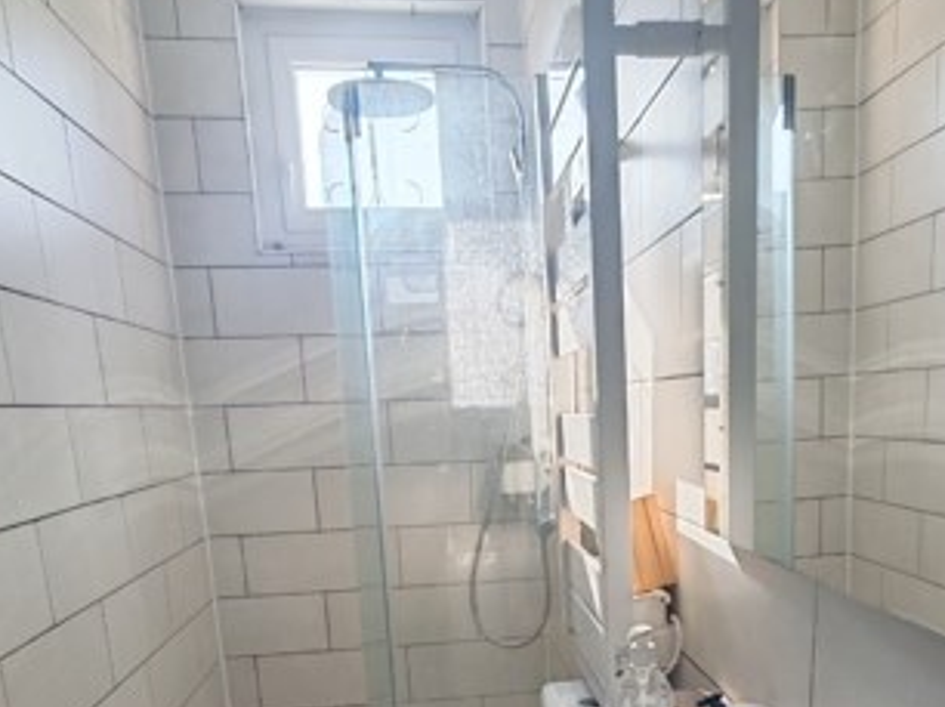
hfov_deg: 53.7
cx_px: 559
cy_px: 636
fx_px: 927
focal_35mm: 34
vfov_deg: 38.8
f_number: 2
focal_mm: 1.82
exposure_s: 1/120
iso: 50
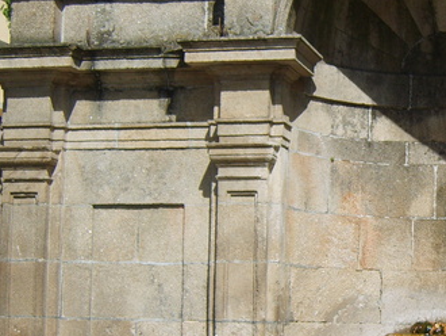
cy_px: 236
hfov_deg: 22.6
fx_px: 1083
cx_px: 419
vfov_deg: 17.5
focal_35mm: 84
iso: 50
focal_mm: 7.4
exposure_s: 1/250
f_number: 7.1
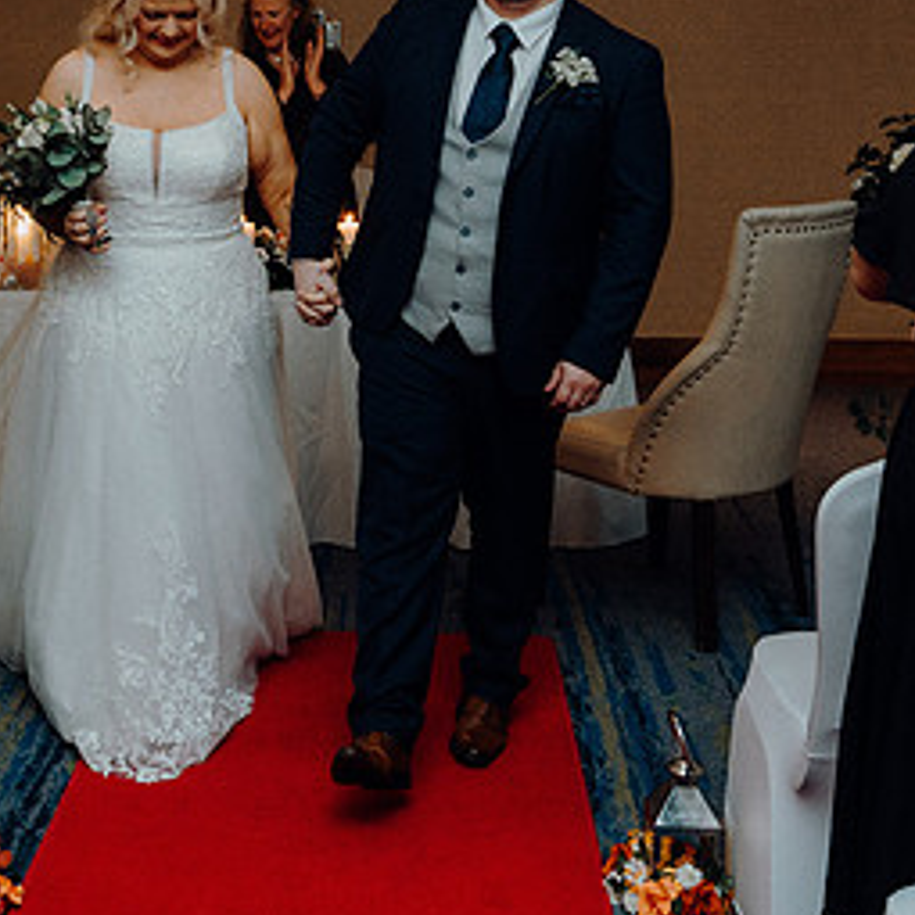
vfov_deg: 28.4
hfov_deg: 28.4
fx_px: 1794
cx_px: 291
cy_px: 307
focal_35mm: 60
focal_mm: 31
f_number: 3.5
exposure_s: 1/160
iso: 2500
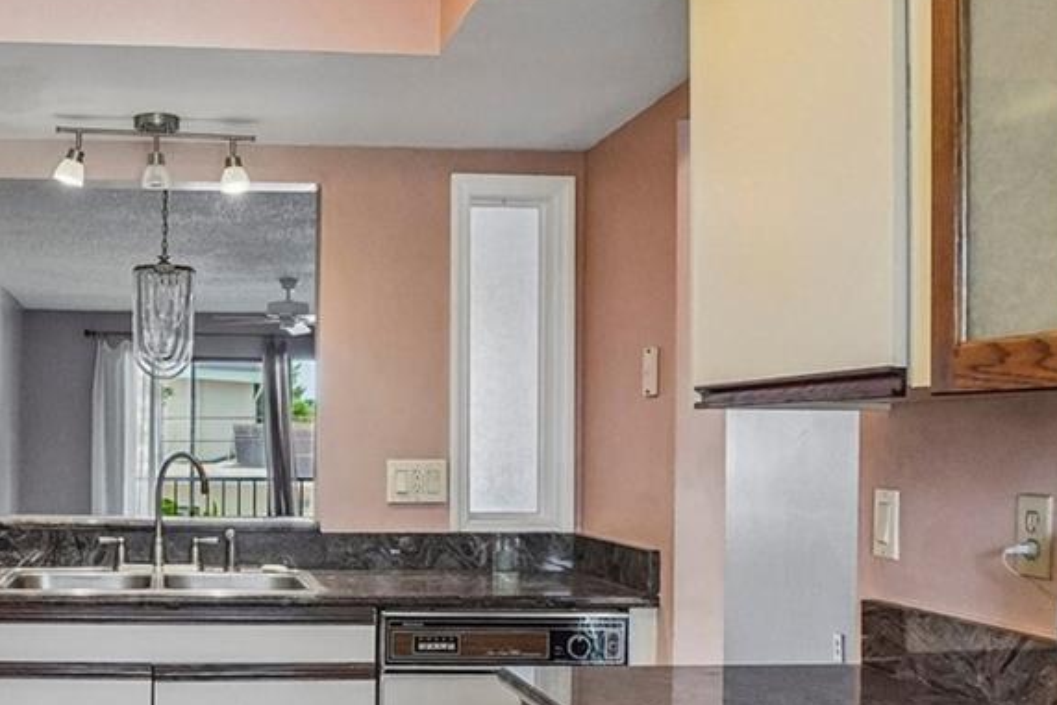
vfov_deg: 31.7
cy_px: 457
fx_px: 1233
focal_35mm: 42
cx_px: 250
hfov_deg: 44.7
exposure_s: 1/30
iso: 800
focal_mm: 10
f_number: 8
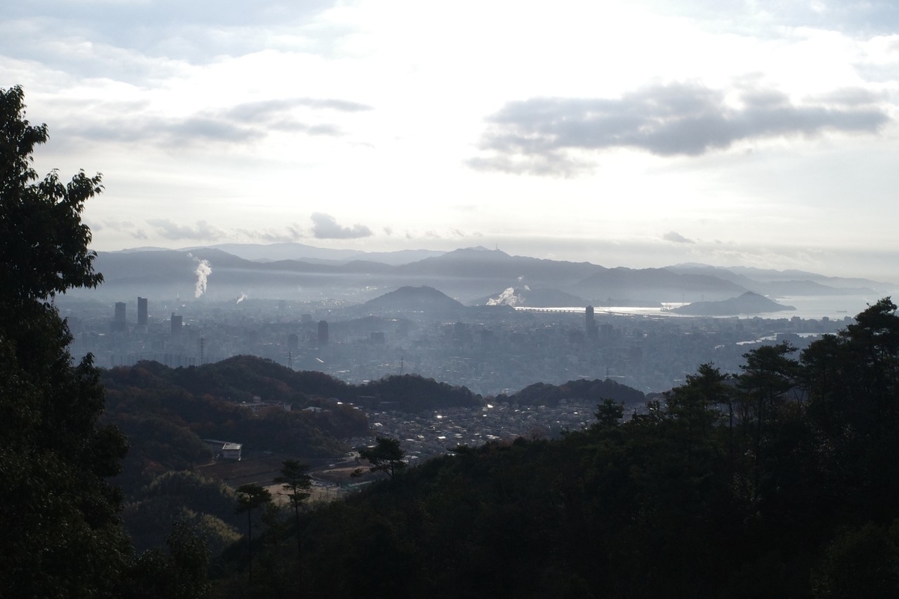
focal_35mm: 50
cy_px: 300
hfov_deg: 39.6
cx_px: 450
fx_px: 1249
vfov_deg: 27.0
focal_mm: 18.3
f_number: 5.6
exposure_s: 1/2000
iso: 640
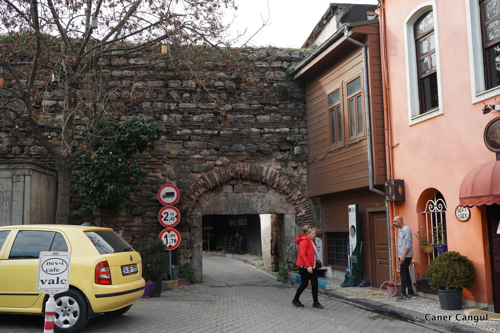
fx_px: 486
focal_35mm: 35
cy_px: 166
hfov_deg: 54.4
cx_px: 250
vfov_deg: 37.9
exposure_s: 1/160
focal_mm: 35
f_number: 5
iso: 100
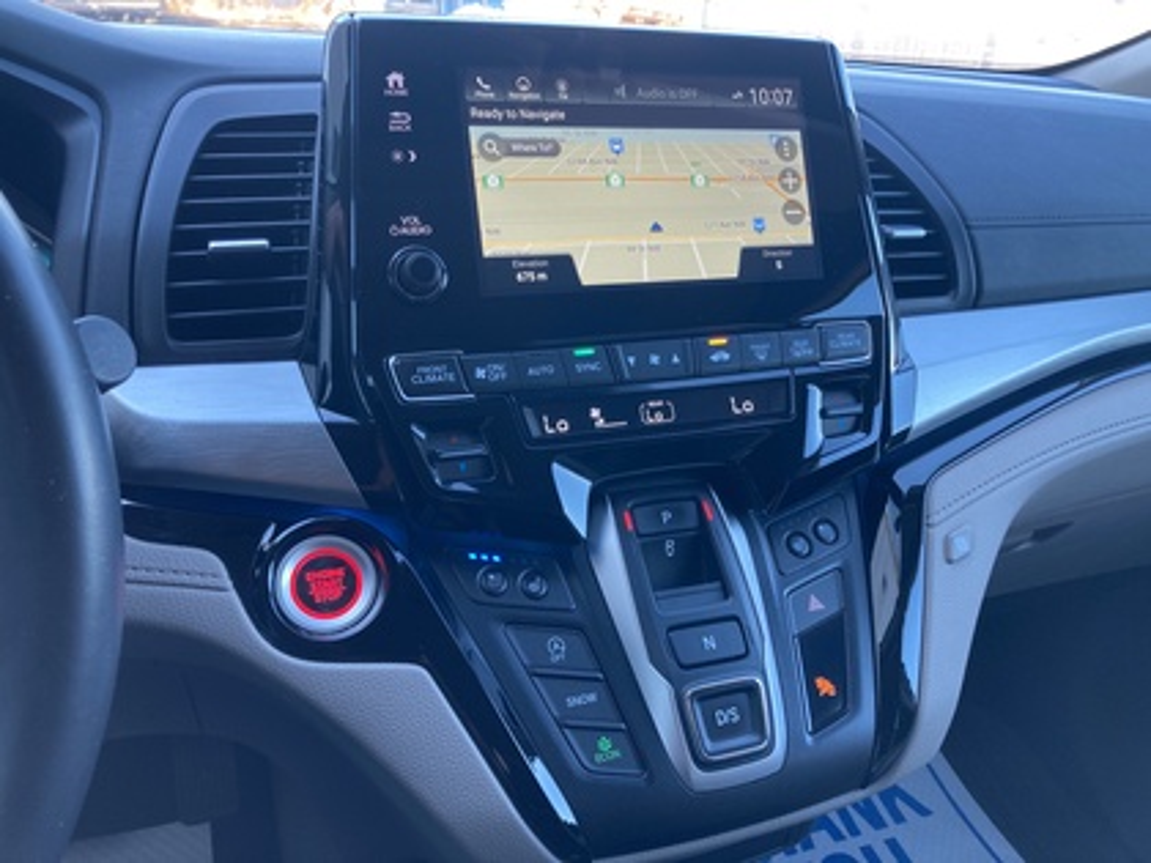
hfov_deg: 63.4
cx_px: 576
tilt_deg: -25.0
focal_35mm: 28
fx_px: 931
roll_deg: -3.8
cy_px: 432
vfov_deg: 49.7
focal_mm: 3.99
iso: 50
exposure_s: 1/50
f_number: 1.8
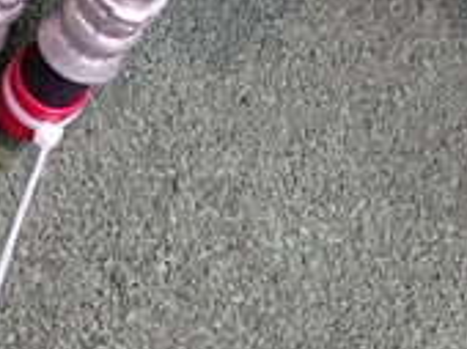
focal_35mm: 106
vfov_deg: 13.2
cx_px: 360
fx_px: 1428
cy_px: -154
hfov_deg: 18.4
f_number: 2.3
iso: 200
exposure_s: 1/50
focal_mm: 5.4
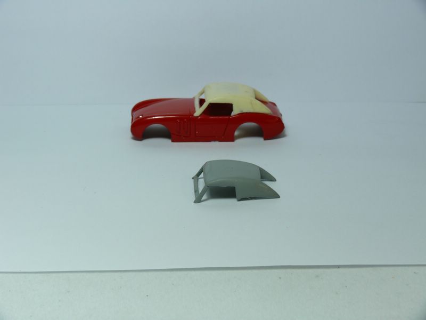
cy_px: 160
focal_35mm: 100
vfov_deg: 14.8
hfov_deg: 19.6
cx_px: 213
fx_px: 1231
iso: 100
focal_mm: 21.2
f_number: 7.1
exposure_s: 1/13
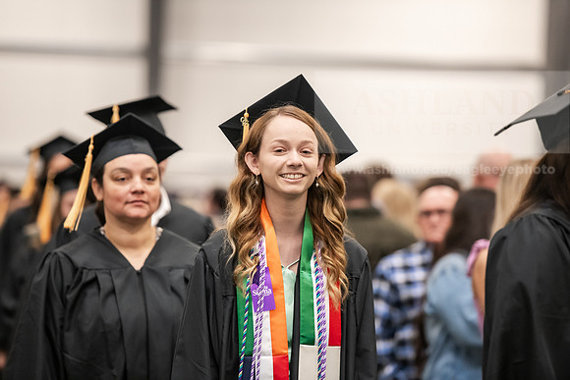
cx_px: 285
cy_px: 190
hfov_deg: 11.7
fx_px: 2771
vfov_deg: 7.9
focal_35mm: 175
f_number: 3.2
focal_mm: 175
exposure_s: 1/200
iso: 2500
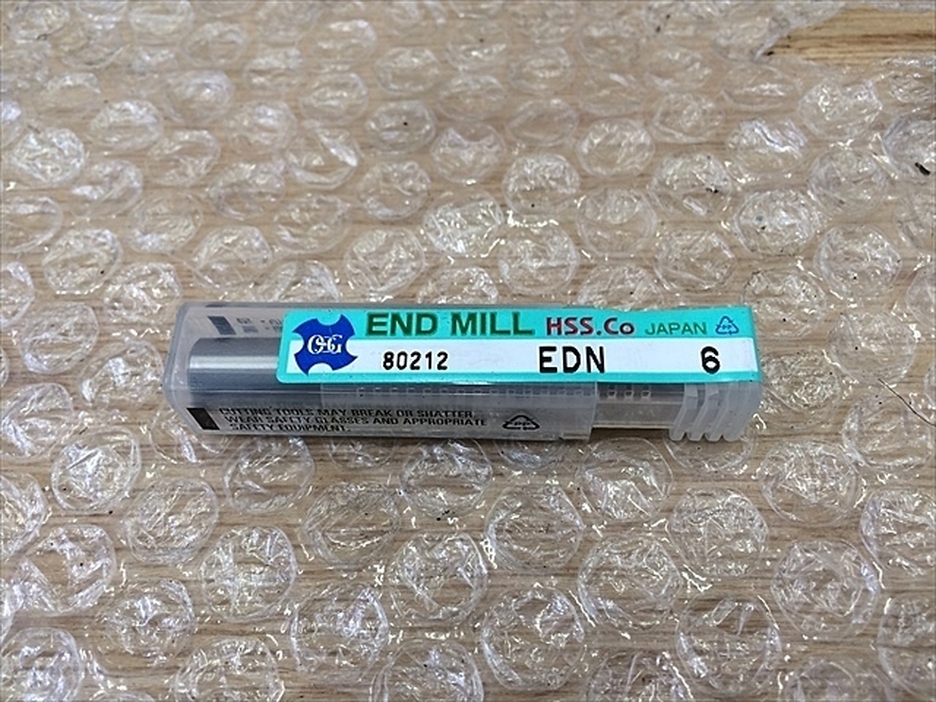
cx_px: 468
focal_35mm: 29
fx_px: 784
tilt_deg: -61.5
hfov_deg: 61.7
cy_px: 351
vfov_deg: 48.2
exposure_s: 1/30
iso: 40
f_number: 2.2
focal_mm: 4.15
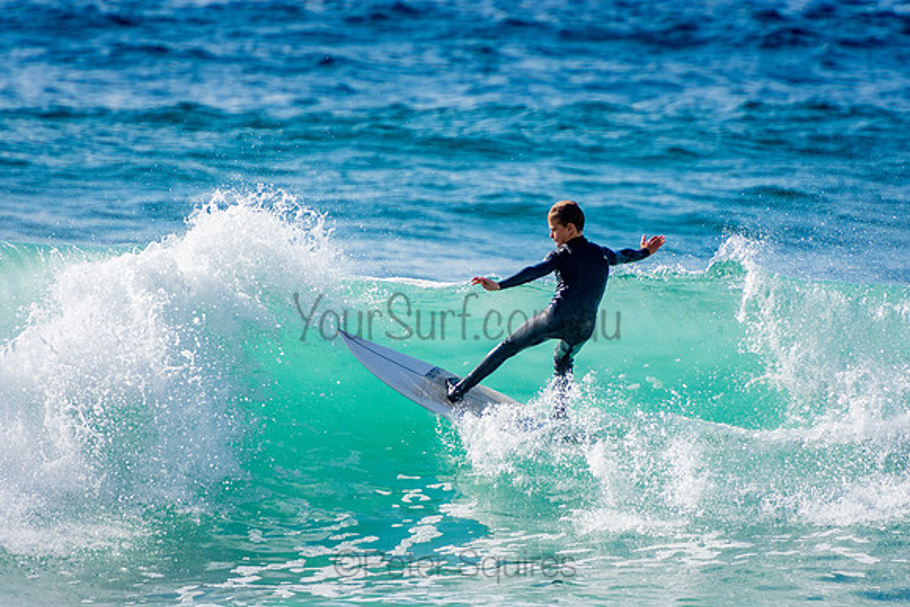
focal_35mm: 600
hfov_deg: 3.4
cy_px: 304
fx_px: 15170
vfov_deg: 2.3
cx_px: 455
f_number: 5.6
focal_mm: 400
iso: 280
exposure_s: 1/2000
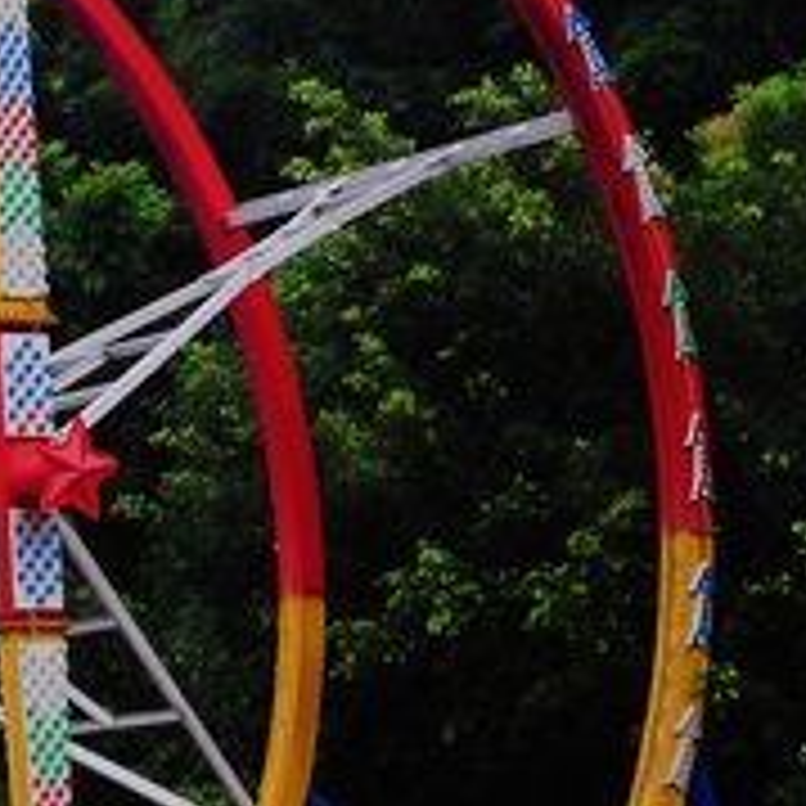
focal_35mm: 157
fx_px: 4136
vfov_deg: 11.0
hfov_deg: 10.1
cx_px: -941
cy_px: 783
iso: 200
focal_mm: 26
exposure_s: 1/30
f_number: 20
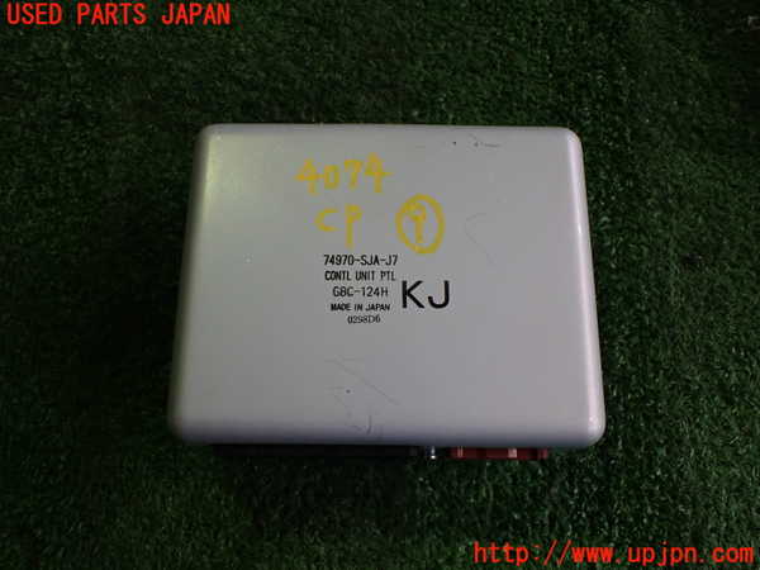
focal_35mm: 30
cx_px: 380
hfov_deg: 60.0
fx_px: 659
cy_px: 285
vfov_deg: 46.8
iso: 200
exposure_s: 1/125
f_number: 2.3
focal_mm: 5.4
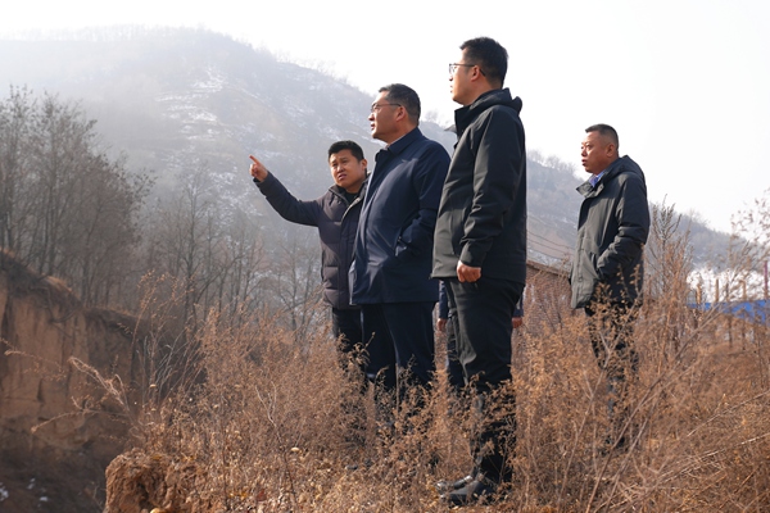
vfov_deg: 37.9
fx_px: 749
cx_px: 385
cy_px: 256
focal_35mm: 35
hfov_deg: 54.4
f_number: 4.5
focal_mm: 35
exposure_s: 1/500
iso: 100
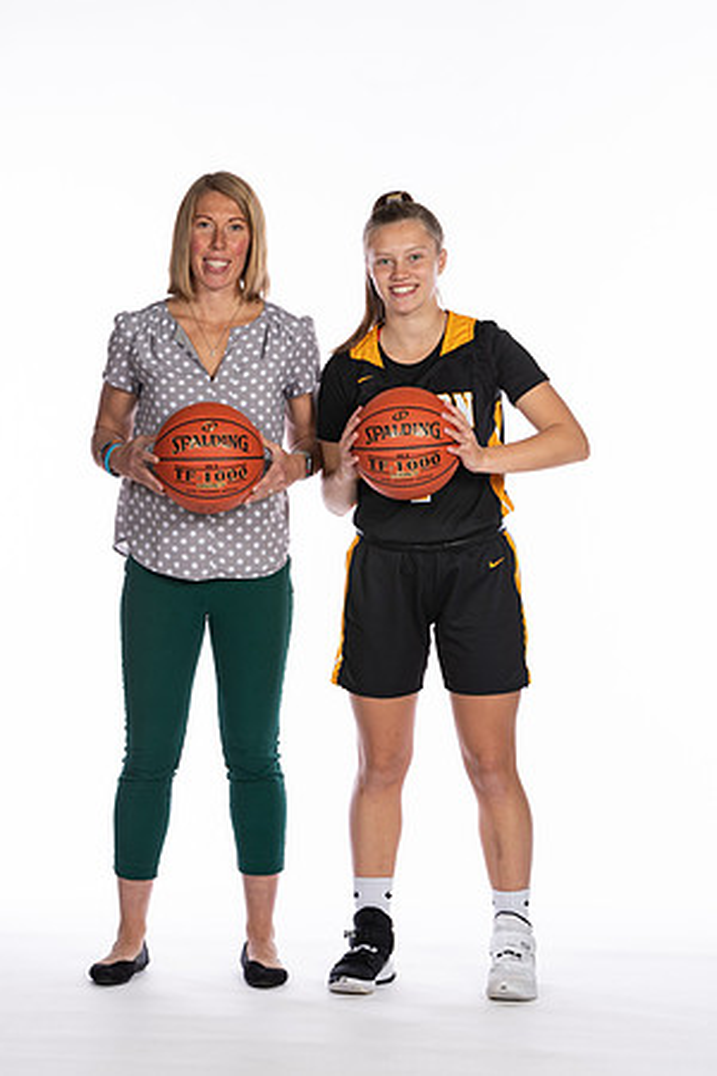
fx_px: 4122
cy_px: 538
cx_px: 358
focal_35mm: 138
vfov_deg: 14.9
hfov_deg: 9.9
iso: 100
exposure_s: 1/100
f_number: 5.6
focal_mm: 92
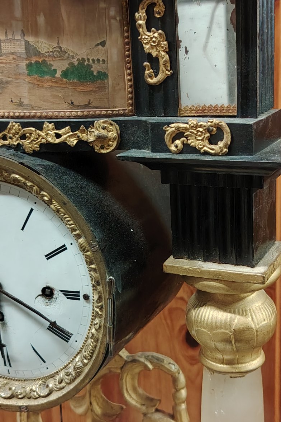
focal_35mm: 52
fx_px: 609
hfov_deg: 26.0
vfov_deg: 38.2
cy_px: 212
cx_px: 150
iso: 1206
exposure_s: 1/25
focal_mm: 5.25
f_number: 1.75
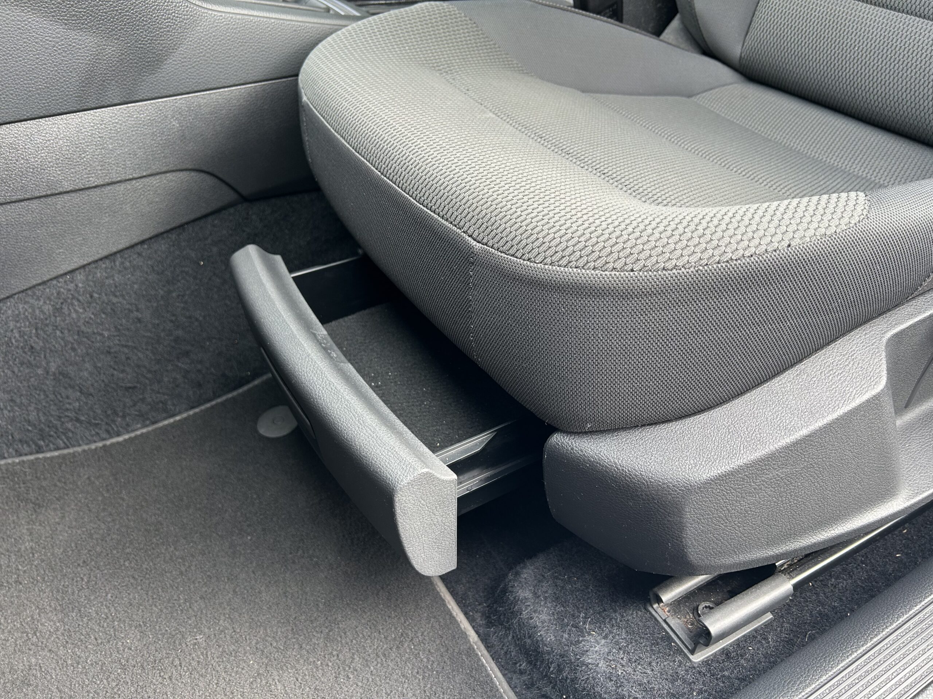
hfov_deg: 67.3
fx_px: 701
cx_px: 466
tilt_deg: -38.8
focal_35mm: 26
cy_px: 350
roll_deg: +1.6
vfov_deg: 53.1
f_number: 1.5
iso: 64
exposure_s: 1/121
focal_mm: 5.7
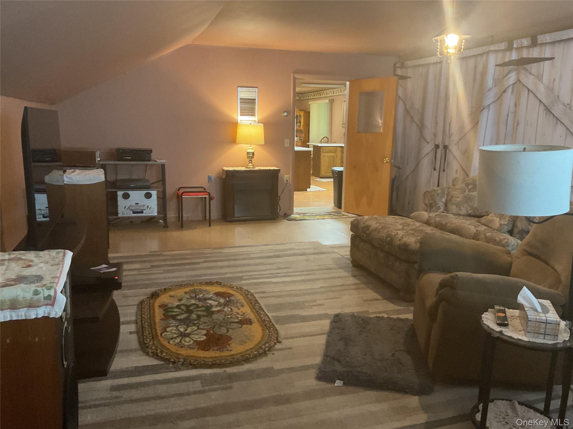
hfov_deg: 61.7
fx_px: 480
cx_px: 286
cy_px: 214
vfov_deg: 48.2
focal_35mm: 29
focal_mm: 3
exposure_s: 1/30
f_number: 1.8
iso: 400
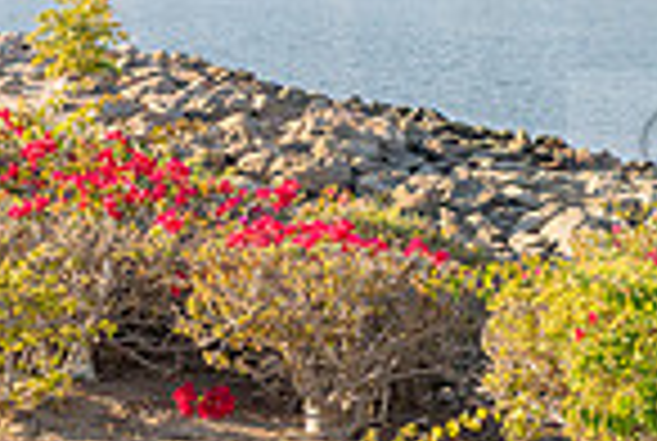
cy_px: 68
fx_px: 2194
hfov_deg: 16.1
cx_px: 853
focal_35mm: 120
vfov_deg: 11.4
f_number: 9
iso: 200
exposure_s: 1/160
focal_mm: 24
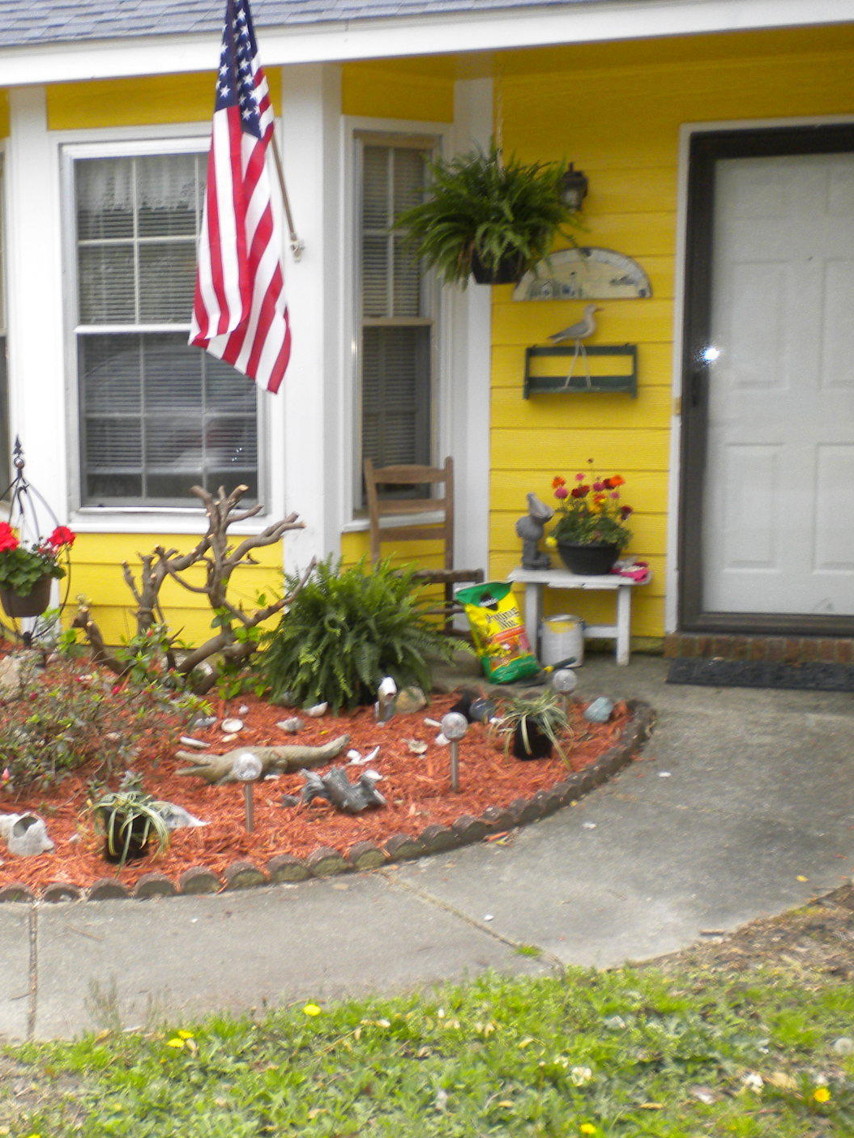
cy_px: 620
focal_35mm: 51
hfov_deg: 28.0
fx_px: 1677
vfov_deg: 37.5
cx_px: 174
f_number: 4.6
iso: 113
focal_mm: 6.3
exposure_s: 1/200
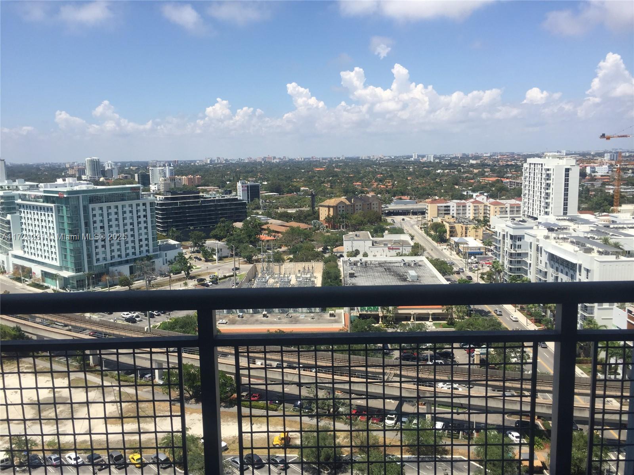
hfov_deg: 61.7
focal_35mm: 29
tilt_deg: -7.1
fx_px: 531
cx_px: 317
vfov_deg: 48.2
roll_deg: +0.2
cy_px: 238
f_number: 2.2
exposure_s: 1/1799
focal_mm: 4.15
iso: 32
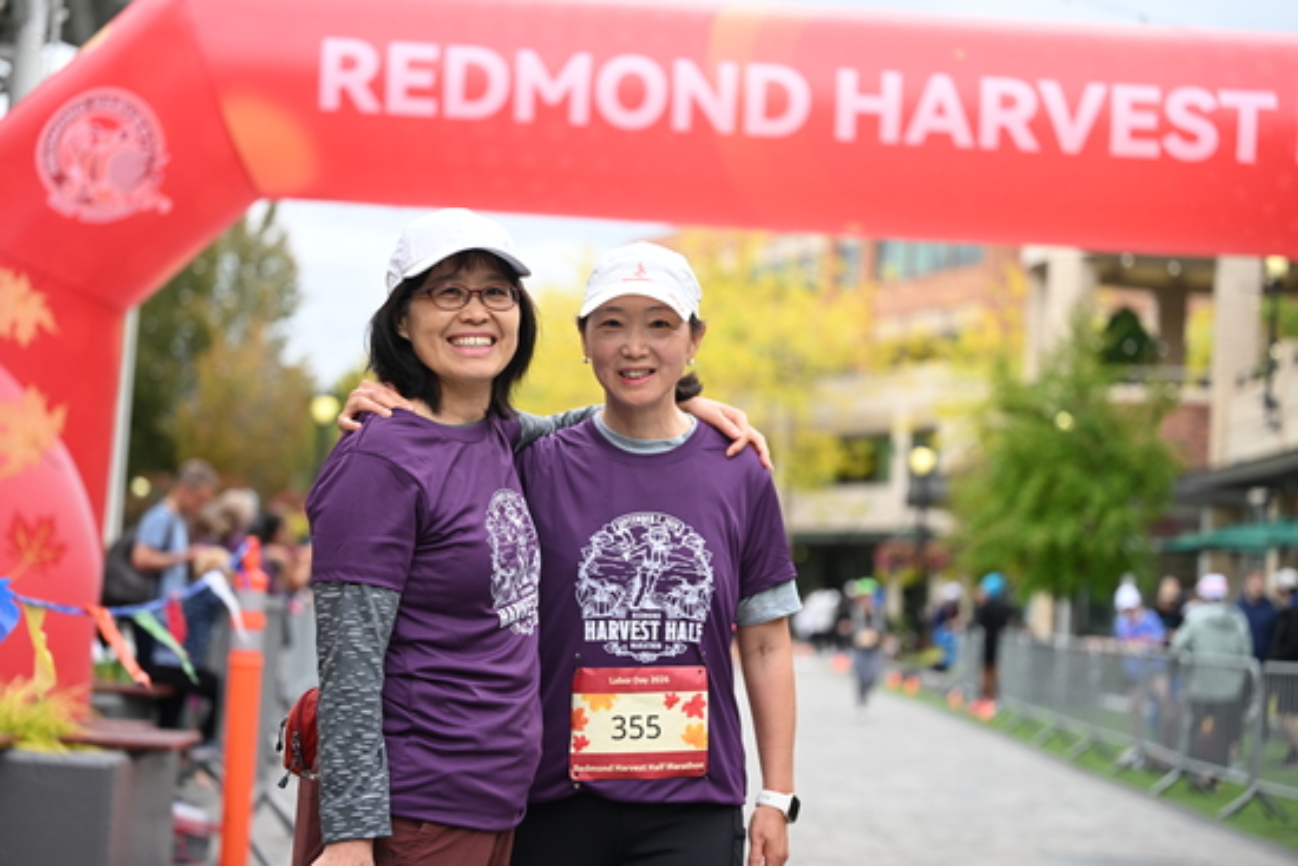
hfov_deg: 28.8
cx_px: 649
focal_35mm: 70
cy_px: 433
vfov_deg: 19.5
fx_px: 2524
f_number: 2.8
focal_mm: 70
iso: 640
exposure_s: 1/2000
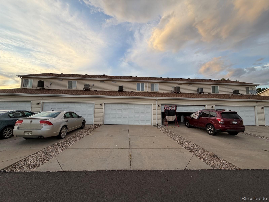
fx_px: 109
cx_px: 134
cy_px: 101
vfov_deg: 85.7
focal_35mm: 14
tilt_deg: +5.4
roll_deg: -0.9
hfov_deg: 102.1
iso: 50
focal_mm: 2.22
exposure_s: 1/121
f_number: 2.2
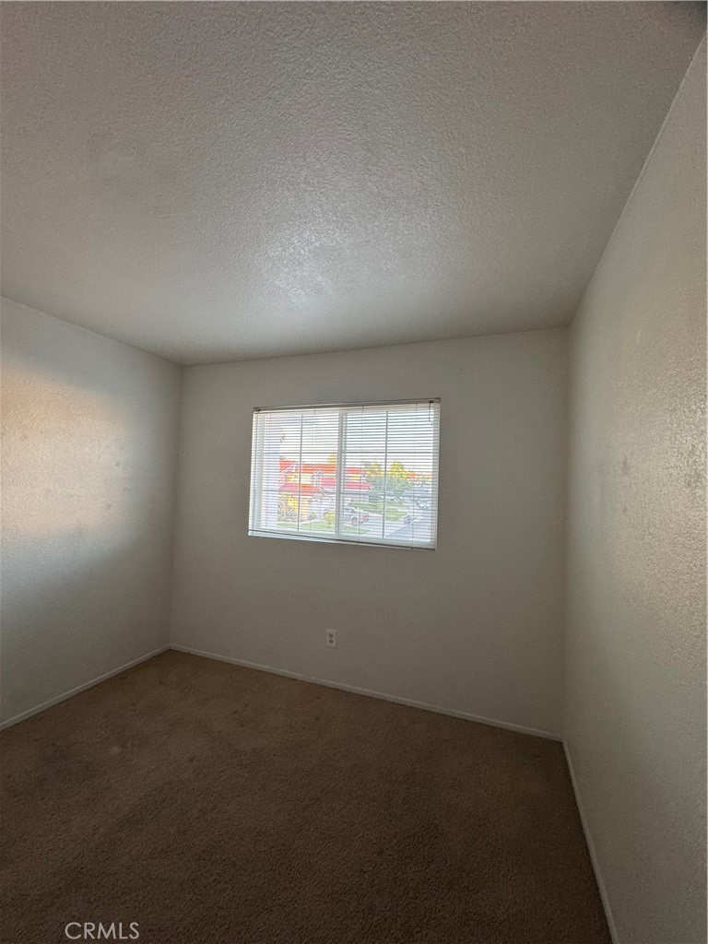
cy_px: 472
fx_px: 382
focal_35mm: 14
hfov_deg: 85.7
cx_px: 354
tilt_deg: +4.4
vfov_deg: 102.1
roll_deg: -1.9
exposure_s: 1/120
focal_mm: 2.22
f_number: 2.2
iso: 200
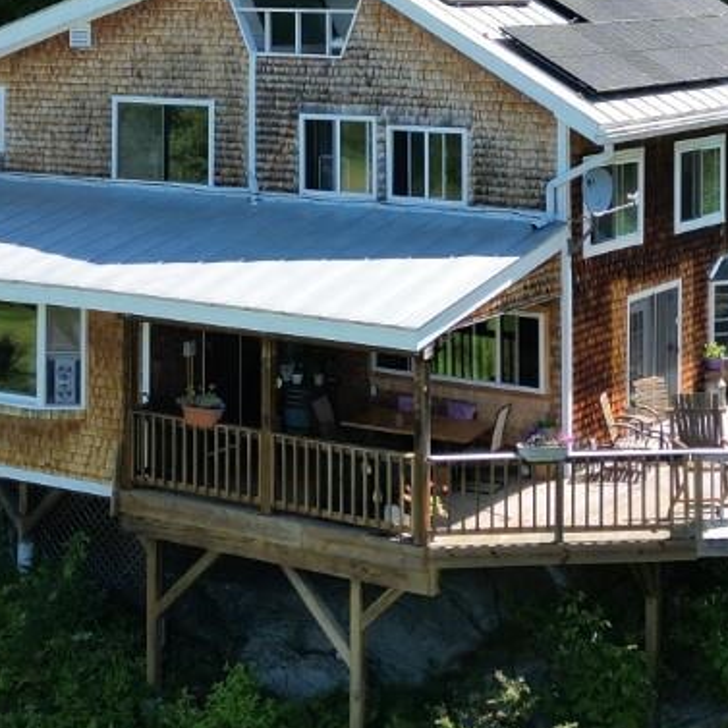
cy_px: -37
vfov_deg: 20.6
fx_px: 1927
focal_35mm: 81
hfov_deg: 21.4
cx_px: 350
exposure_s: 1/1500
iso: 100
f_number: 1.7
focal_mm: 6.72
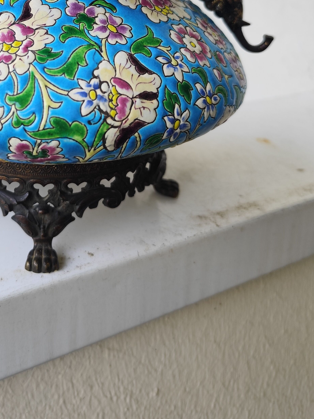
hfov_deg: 36.5
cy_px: 83
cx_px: 65
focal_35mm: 38
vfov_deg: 46.4
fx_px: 460
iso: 100
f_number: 1.65
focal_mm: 6.14
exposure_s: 1/100
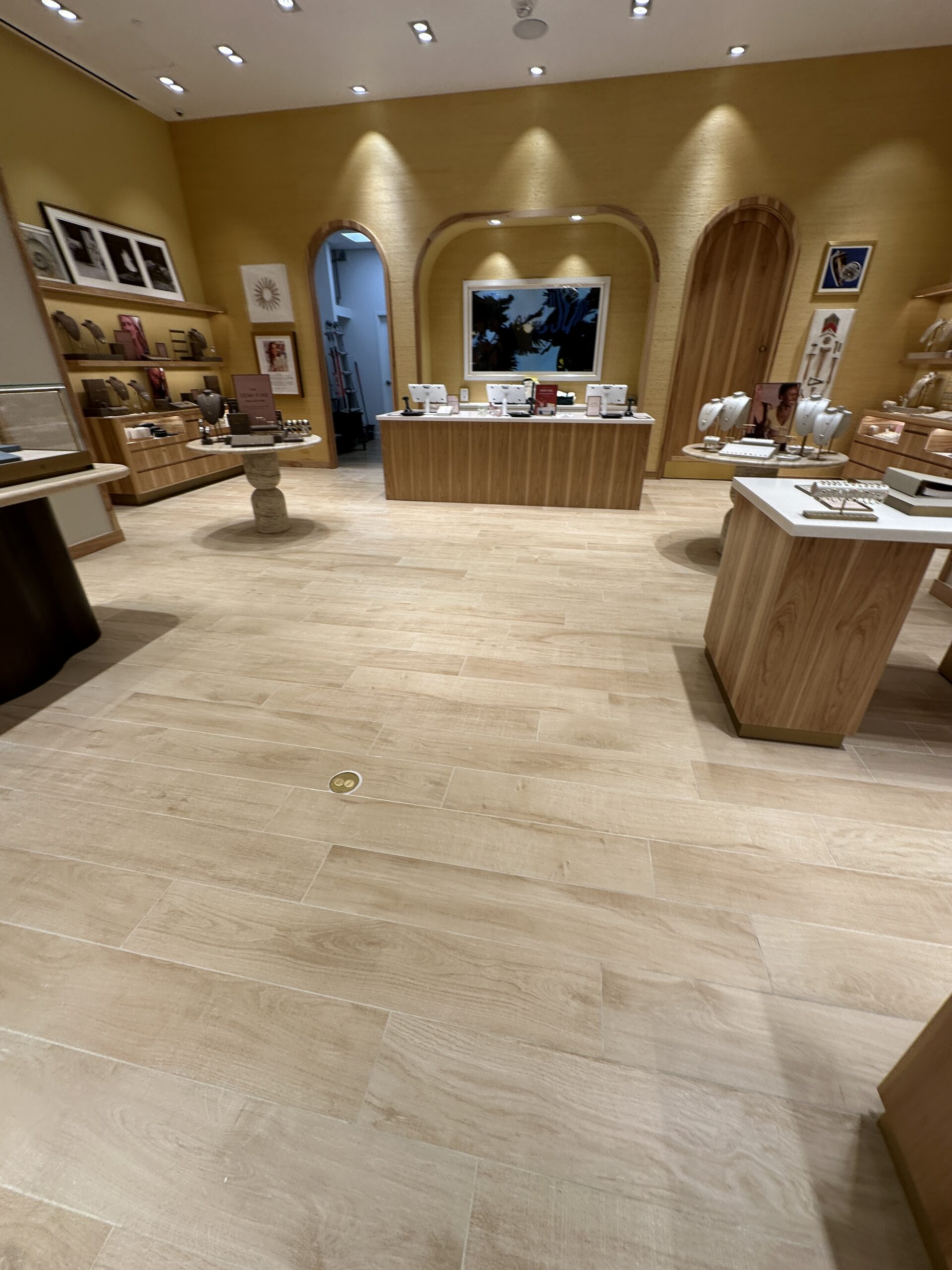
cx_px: 476
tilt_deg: -29.3
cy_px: 635
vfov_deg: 102.1
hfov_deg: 85.7
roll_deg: -2.5
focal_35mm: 14
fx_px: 513
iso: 40
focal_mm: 2.22
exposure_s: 1/124
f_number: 2.2
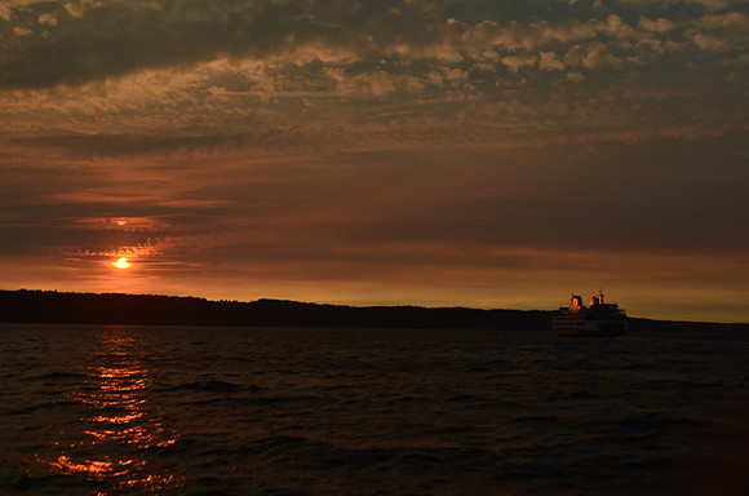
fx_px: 810
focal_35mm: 39
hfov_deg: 49.6
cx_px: 374
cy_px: 248
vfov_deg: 34.1
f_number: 5.6
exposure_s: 1/125
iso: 280
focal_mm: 26
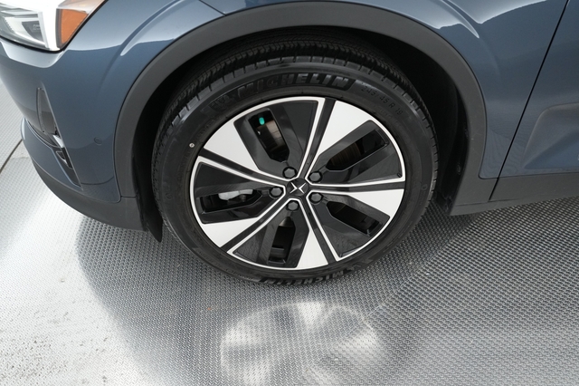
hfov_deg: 65.5
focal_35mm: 28
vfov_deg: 46.4
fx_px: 450
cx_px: 290
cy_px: 193
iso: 4000
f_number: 2.8
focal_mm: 28
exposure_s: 1/250
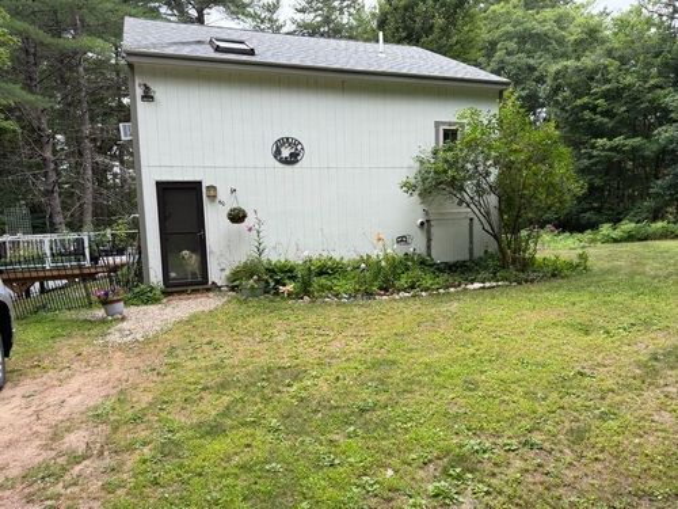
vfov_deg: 56.8
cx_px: 339
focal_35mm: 24
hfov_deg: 71.6
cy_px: 254
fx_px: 470
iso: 80
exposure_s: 1/401
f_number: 1.78
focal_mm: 6.76
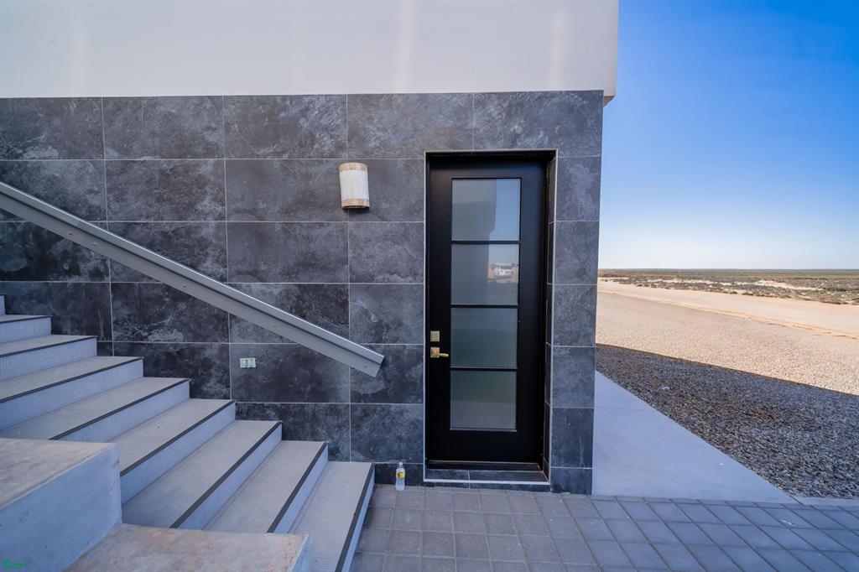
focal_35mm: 14
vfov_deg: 81.2
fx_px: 334
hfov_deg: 104.3
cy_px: 286
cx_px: 430
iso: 100
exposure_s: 1/250
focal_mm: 14
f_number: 5.6
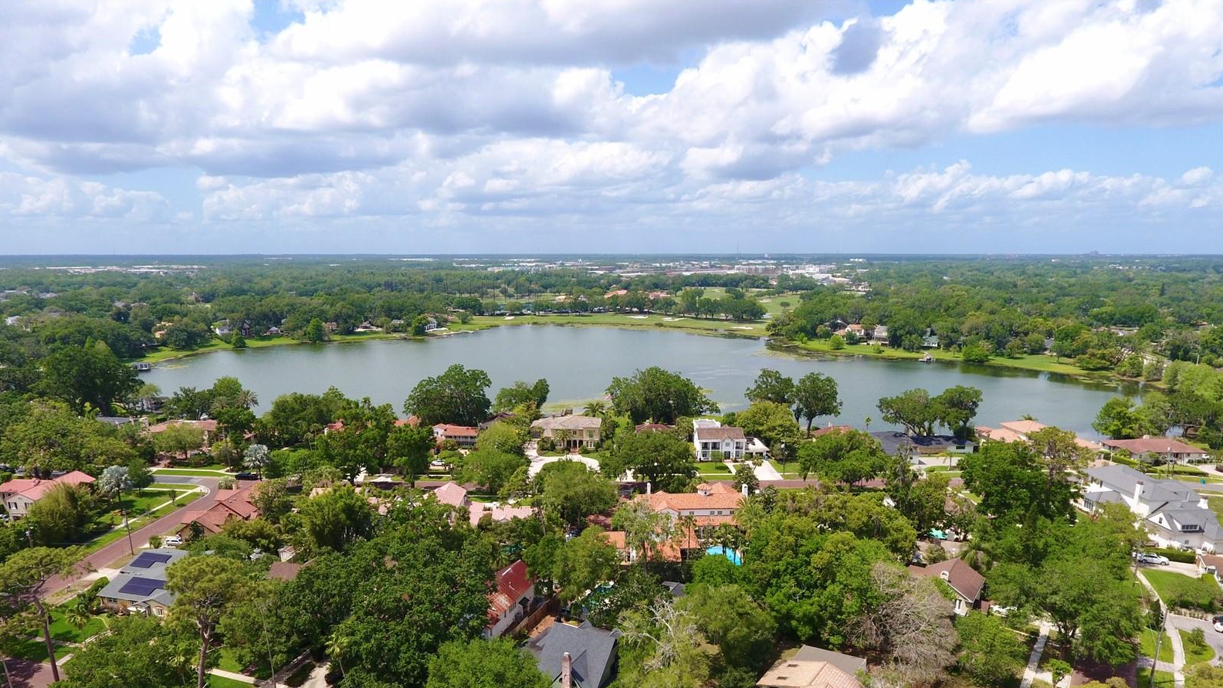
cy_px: 461
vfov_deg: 50.5
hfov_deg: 81.2
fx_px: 713
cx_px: 615
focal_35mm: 22
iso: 100
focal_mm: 3.61
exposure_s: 1/752
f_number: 2.8
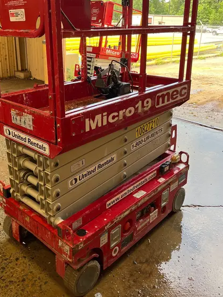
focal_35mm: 34
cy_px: 115
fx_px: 292
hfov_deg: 41.7
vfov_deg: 53.5
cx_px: 93
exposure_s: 1/188
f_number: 1.6
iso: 40
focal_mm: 5.1
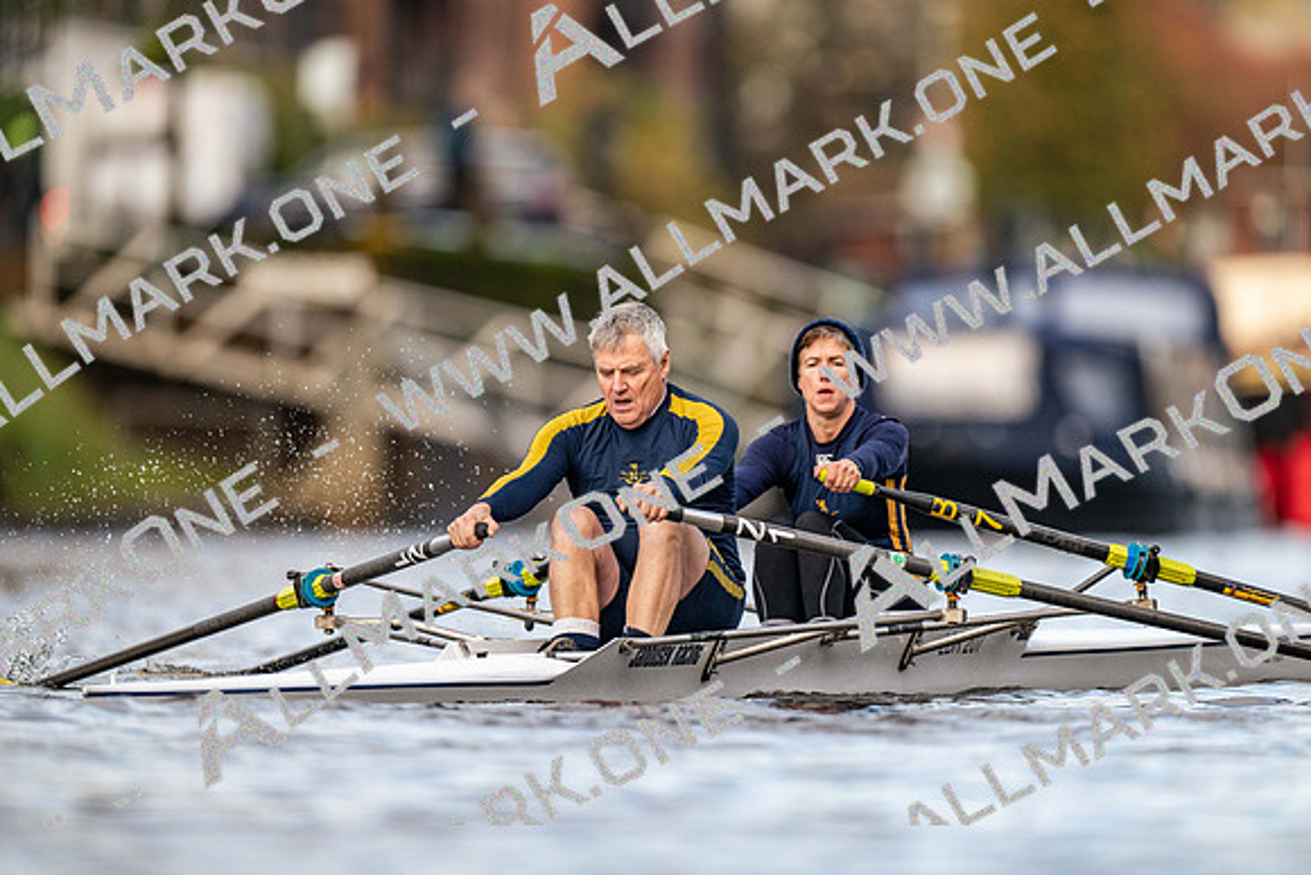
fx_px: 21854
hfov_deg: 3.4
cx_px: 656
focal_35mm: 600
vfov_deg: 2.3
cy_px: 438
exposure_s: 1/2500
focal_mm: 600
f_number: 4
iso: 1100
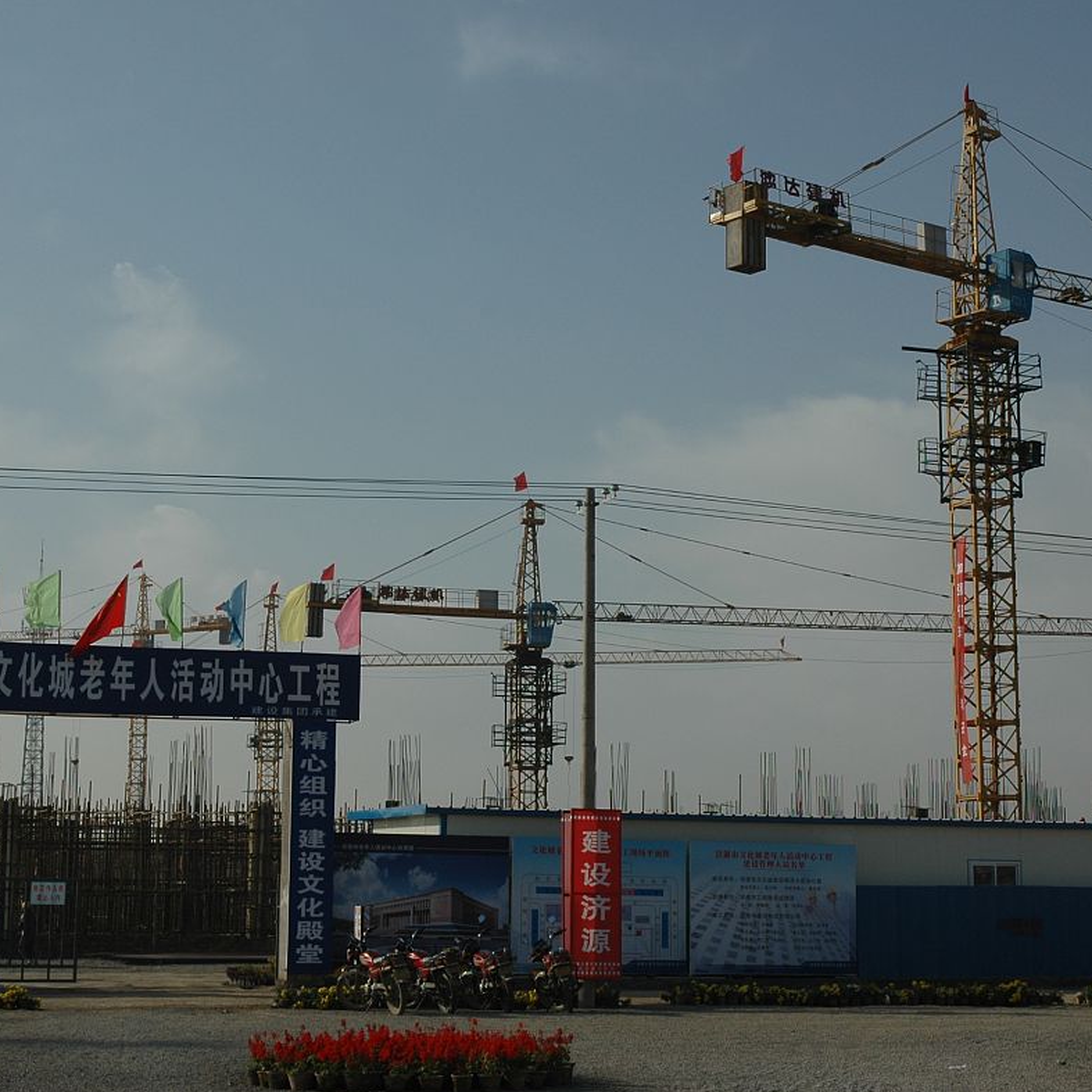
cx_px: 558
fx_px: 2356
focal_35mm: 66
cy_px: 550
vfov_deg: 26.1
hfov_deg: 26.1
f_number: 10
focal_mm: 34
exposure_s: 1/640
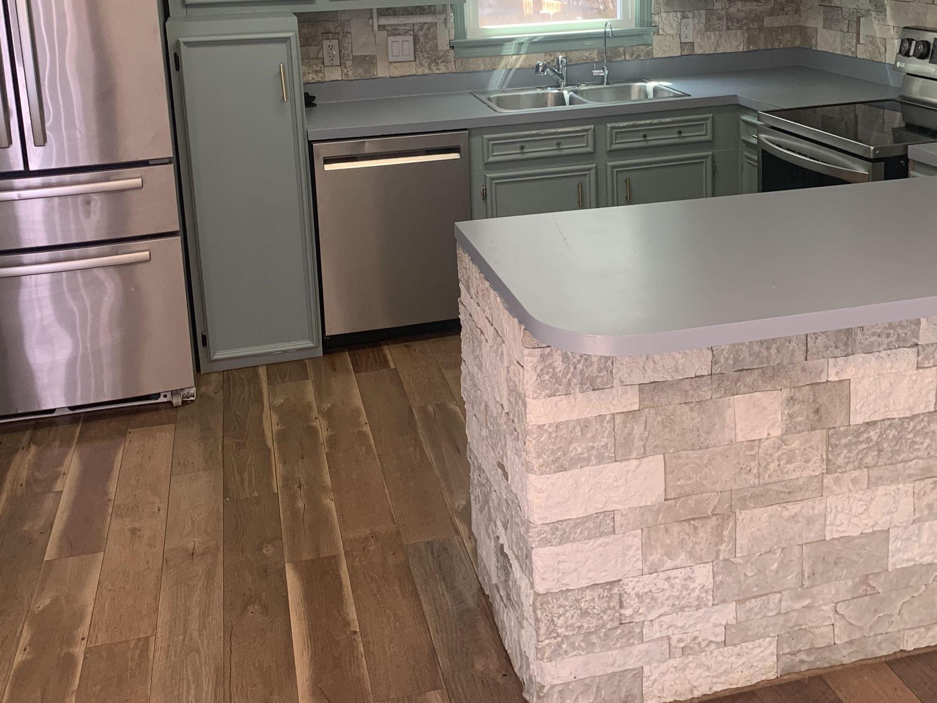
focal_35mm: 40
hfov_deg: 46.7
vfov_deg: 35.2
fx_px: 1083
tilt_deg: -12.4
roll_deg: +2.0
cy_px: 177
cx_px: 512
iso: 100
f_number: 1.8
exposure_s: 1/65
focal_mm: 4.25
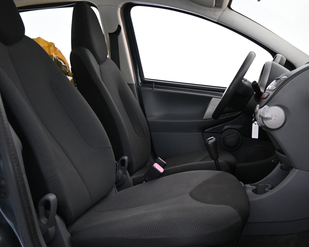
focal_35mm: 36
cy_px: 141
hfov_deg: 49.4
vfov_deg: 41.1
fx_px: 329
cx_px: 206
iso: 2500
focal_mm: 16
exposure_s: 1/25
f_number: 3.5
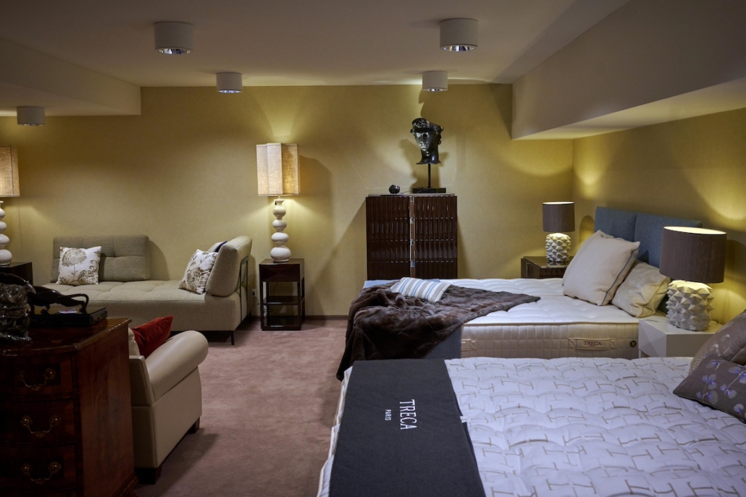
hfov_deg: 54.4
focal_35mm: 35
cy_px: 248
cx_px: 373
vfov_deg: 37.9
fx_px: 725
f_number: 5
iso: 250
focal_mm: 35
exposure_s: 1/80
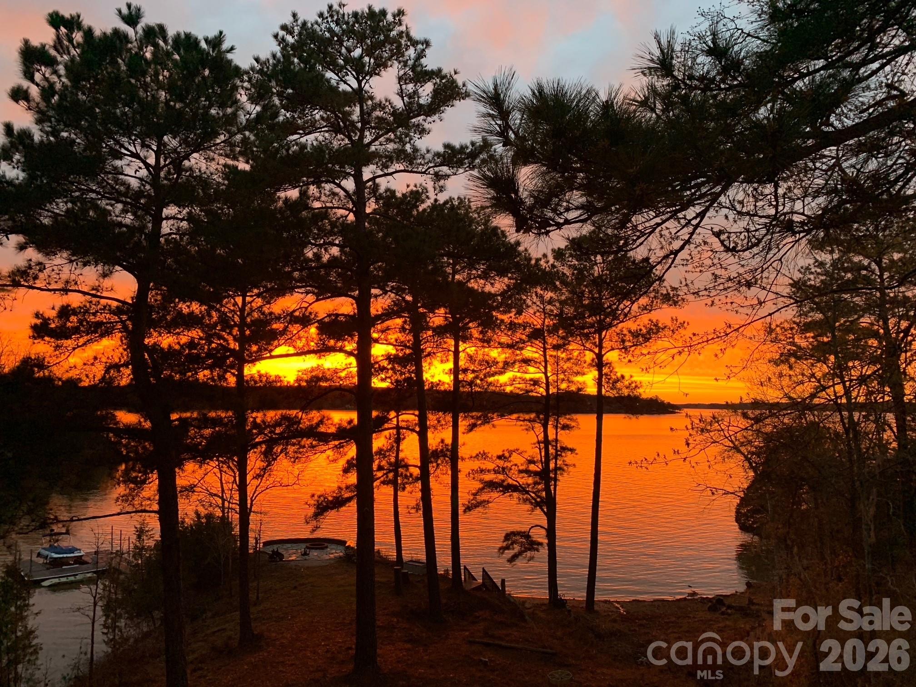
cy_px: 344
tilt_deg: +5.6
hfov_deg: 67.3
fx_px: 688
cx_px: 458
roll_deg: -0.7
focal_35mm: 26
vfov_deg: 53.1
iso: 320
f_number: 1.8
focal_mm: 4.25
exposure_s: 1/60
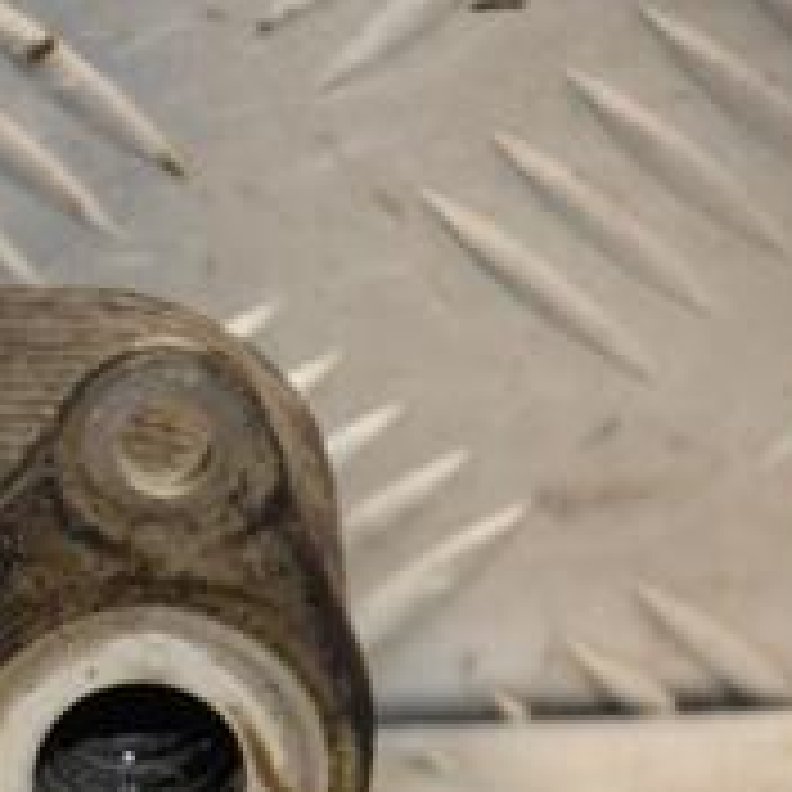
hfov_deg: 3.8
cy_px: 896
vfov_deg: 3.8
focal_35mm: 455
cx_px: -459
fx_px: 11789
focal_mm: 105
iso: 800
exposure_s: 1/160
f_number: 5.6
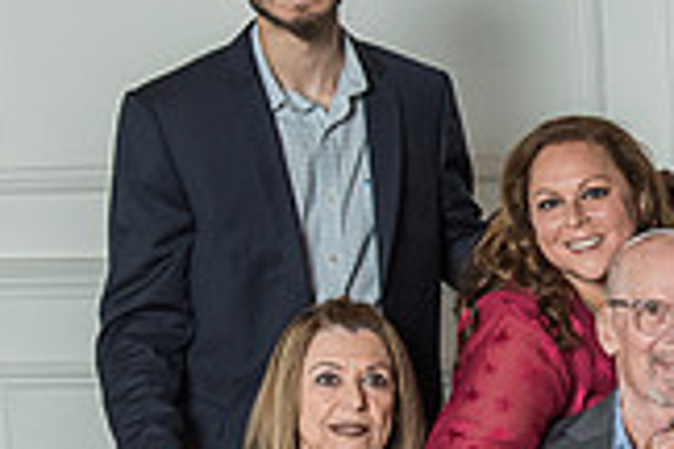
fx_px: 2920
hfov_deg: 12.6
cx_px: 973
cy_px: 561
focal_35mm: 156
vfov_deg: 8.7
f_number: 6.3
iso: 1250
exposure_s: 1/125
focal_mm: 40
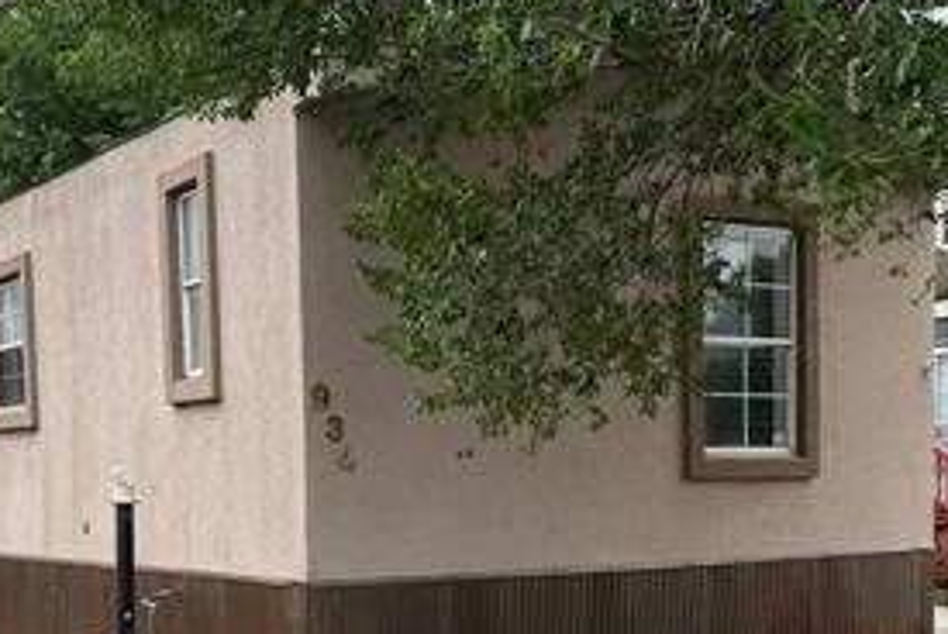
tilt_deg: -4.1
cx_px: 458
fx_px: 1529
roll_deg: +0.6
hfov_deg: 34.4
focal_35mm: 58
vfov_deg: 22.9
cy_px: 562
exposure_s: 1/1366
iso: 80
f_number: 1.78
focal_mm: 6.76
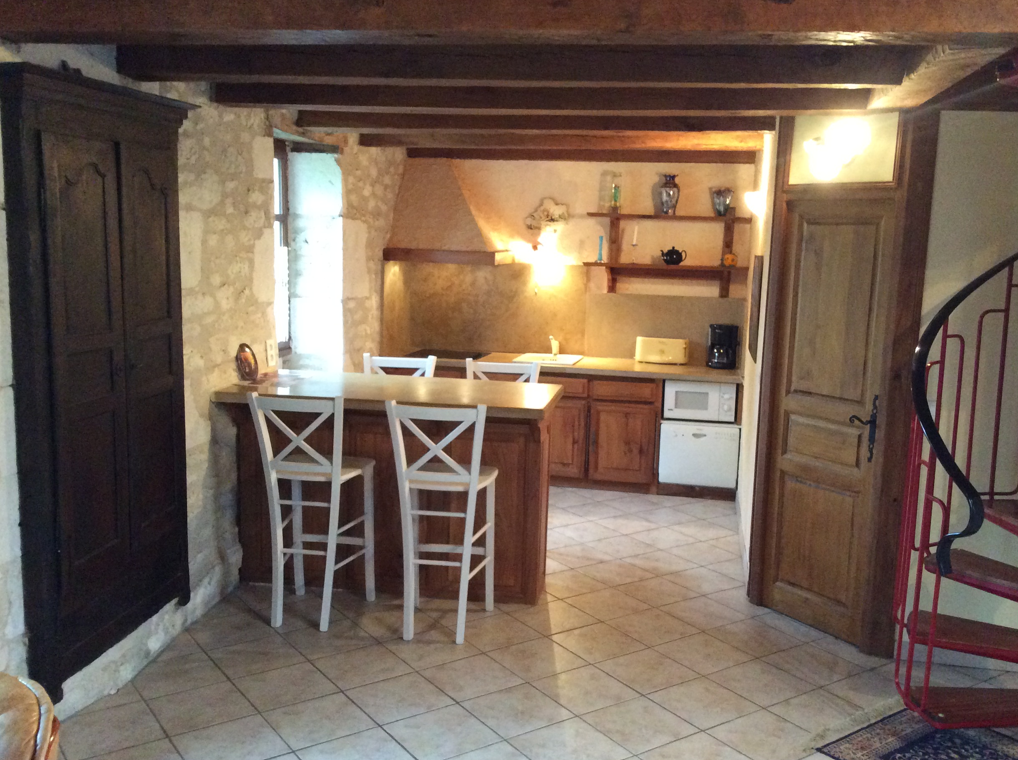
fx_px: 998
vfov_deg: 41.7
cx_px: 534
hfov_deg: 54.0
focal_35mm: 34
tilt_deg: -8.8
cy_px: 375
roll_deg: -1.4
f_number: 2.4
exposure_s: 1/17
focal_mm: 3.3
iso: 320
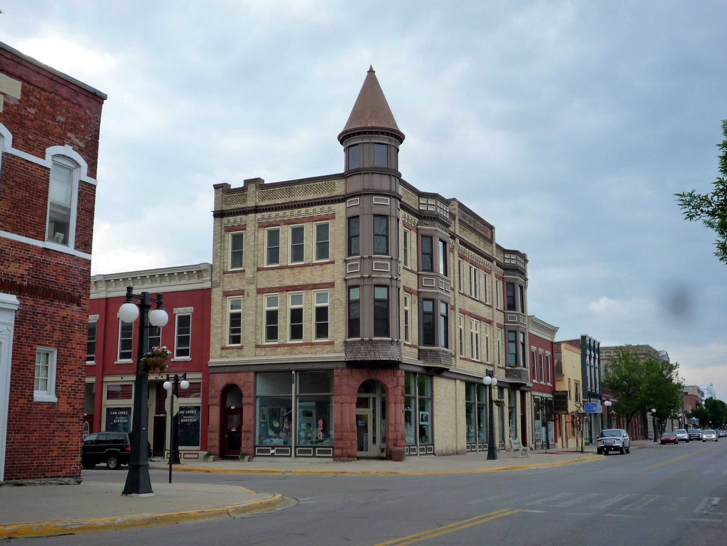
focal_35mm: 42
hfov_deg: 44.8
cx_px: 364
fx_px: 882
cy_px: 273
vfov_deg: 34.3
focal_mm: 7.3
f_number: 4.1
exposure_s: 1/250
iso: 160
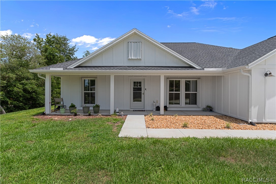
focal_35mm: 16
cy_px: 92
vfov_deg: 72.1
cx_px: 138
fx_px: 126
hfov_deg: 95.0
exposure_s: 1/800
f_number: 8
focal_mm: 11
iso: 250
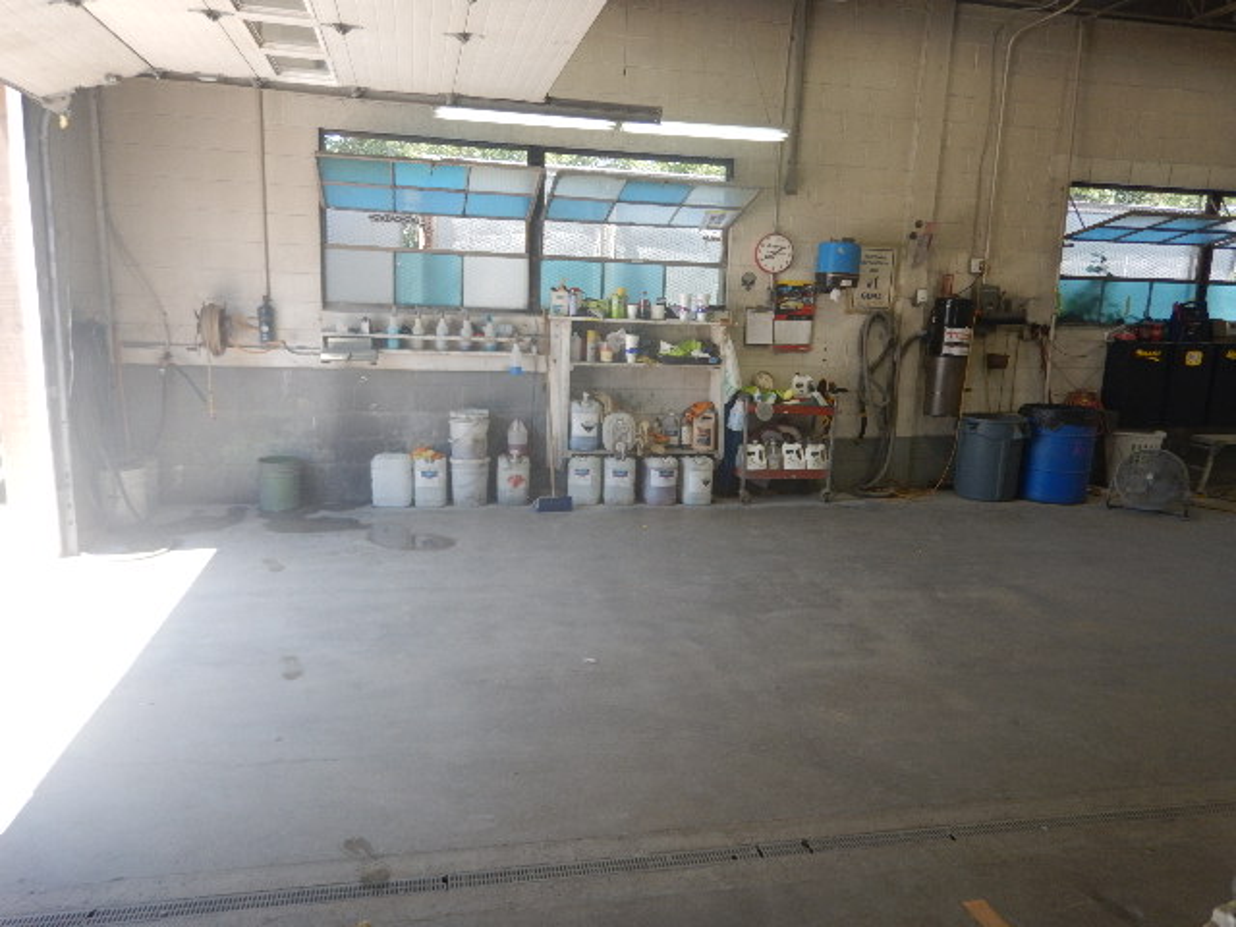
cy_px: 464
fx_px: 857
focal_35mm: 24
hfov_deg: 71.6
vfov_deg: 56.8
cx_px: 618
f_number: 2.8
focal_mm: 4.3
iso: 125
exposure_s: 1/125
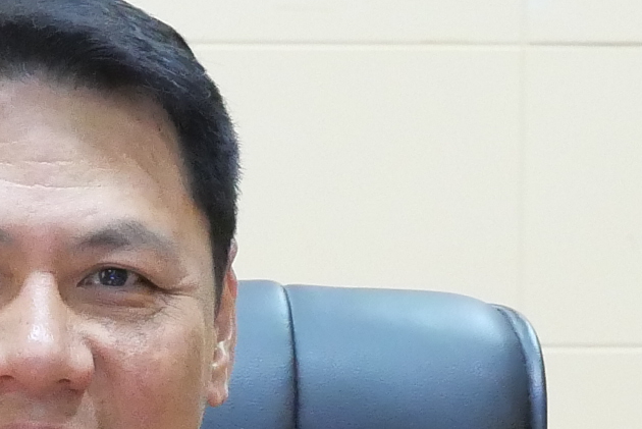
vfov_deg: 4.1
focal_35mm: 330
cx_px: -16
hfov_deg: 6.2
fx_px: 5889
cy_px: 767
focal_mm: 27
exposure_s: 1/30
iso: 3200
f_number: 5
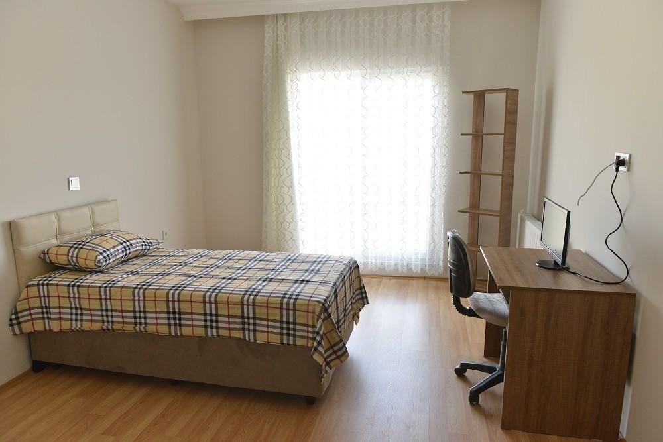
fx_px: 442
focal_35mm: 24
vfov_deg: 53.1
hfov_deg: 73.7
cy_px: 221
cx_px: 332
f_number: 5.6
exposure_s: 1/125
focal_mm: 24
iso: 1000
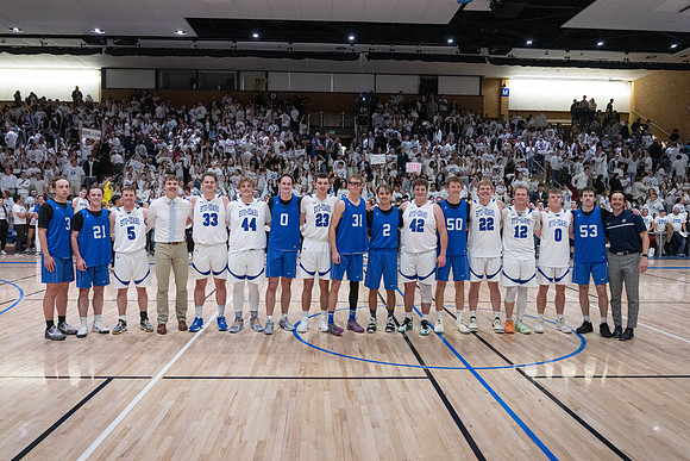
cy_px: 230
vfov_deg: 43.4
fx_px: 578
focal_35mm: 30
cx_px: 345
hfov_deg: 61.6
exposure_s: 1/320
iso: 2500
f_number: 4
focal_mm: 30
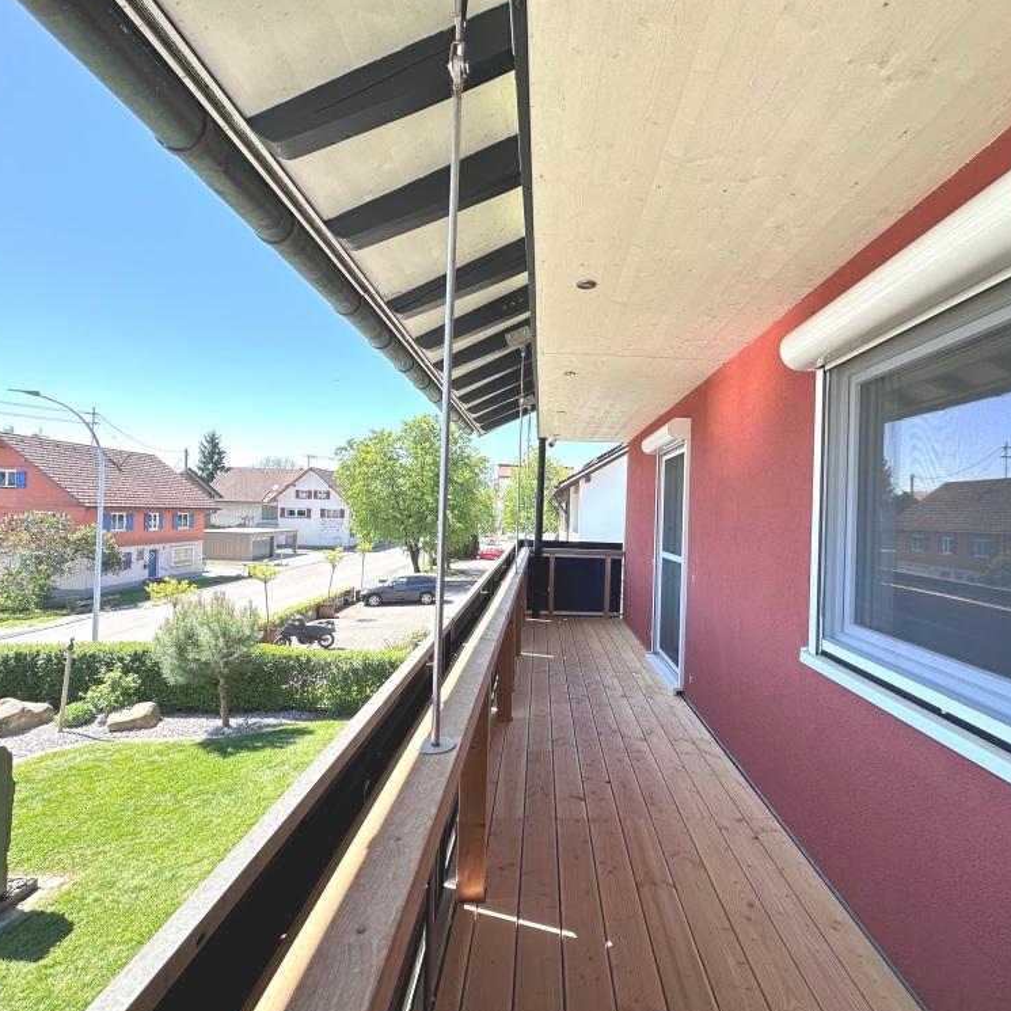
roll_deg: -1.5
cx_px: 567
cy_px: 510
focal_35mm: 17
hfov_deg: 83.6
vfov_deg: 84.0
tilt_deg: +0.5
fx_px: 562
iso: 40
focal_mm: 2.22
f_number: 2.2
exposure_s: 1/271
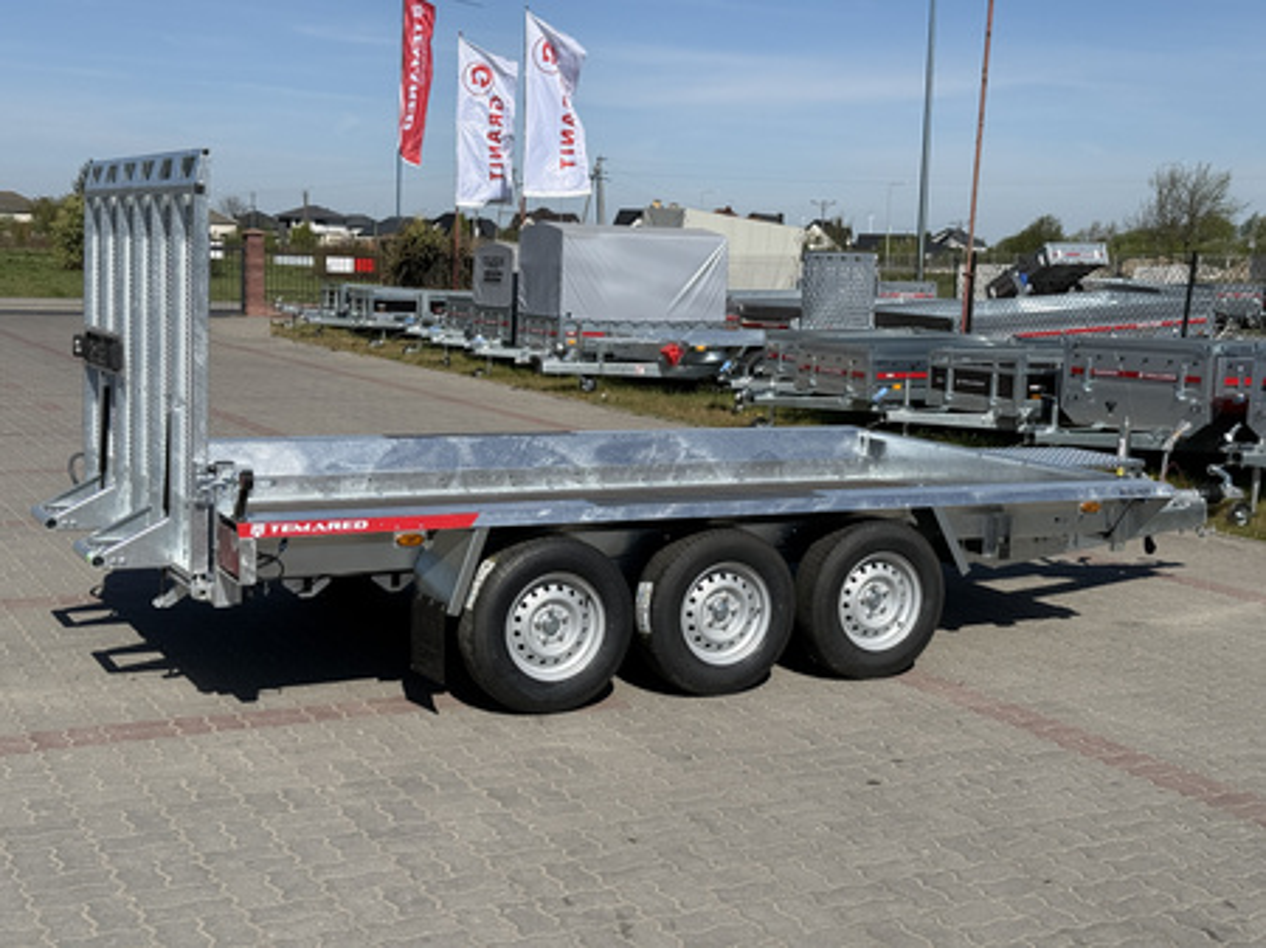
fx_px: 1755
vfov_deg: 30.2
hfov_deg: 39.7
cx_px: 633
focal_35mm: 48
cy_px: 474
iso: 80
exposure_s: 1/7874
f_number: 1.78
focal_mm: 6.76
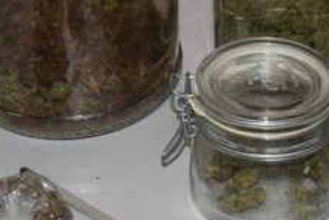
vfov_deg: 11.3
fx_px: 1106
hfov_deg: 16.9
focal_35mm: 121
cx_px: 227
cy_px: 96
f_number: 3.8
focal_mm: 24
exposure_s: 1/60
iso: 200
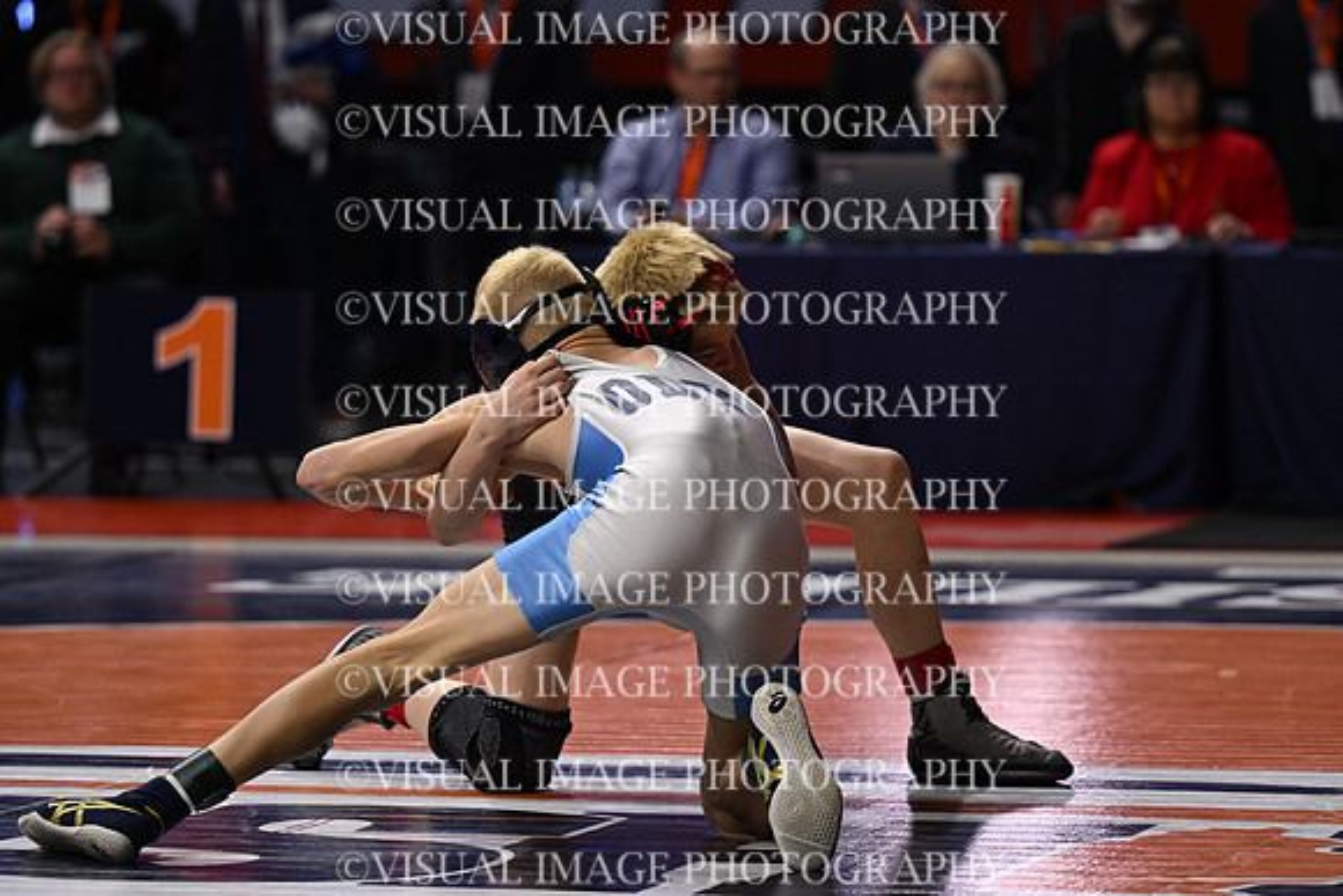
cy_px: 448
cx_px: 672
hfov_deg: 10.5
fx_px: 7276
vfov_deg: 7.0
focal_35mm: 195
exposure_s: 1/1000
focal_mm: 130
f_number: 2.8
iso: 800
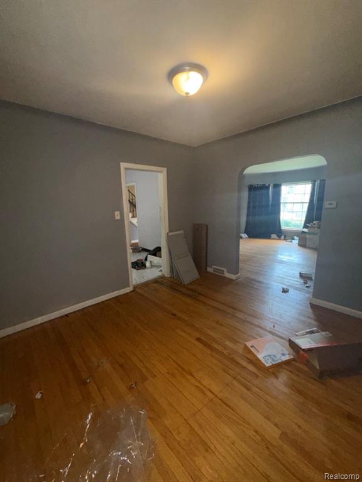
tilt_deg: -11.8
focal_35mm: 14
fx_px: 195
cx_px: 181
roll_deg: +1.1
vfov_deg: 102.1
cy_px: 241
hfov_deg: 85.7
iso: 320
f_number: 2.2
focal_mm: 2.22
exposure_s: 1/60
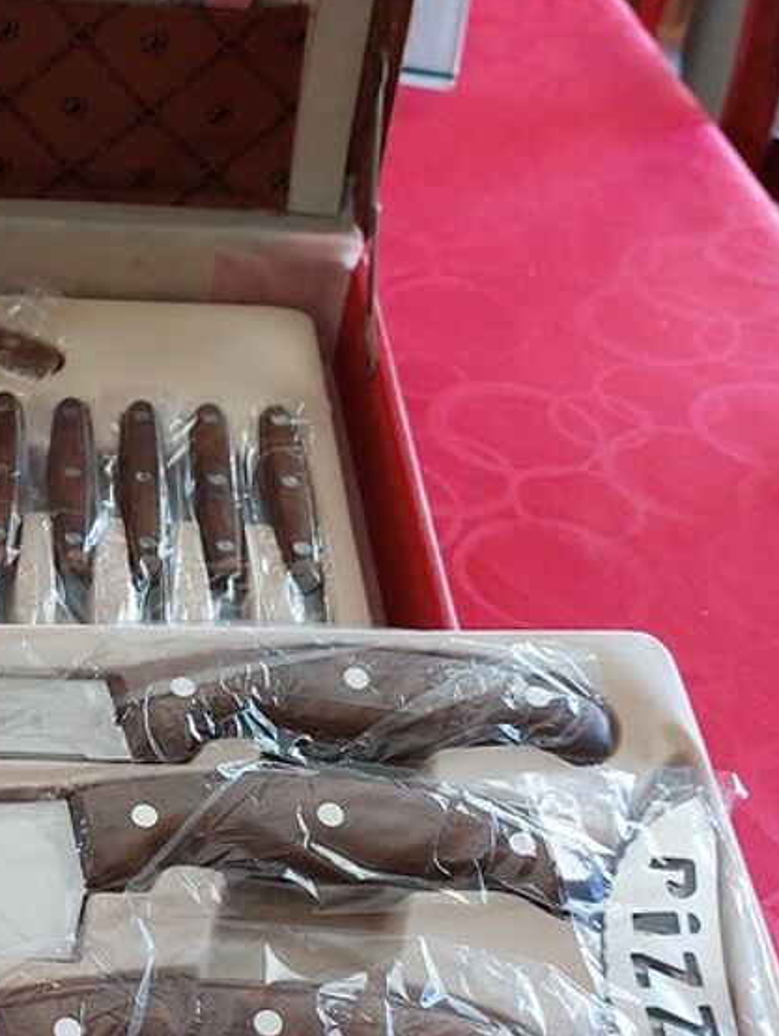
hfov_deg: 23.2
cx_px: -47
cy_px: 624
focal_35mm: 60
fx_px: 1798
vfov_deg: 32.1
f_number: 1.8
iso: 320
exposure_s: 1/50
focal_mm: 5.23
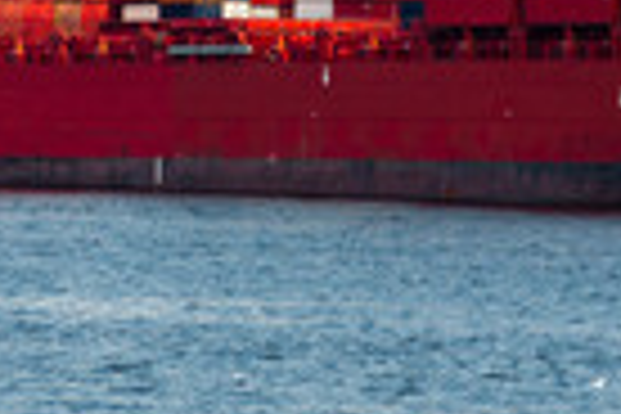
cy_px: -209
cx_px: 554
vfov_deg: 2.8
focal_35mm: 496
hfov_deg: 4.2
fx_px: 8551
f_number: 5.3
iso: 200
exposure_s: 1/1000
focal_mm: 95
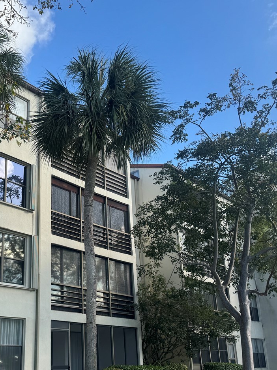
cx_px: 53
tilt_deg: +21.4
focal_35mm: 41
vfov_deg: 45.7
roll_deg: -0.7
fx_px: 438
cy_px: 205
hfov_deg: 34.0
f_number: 1.78
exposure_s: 1/1923
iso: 80
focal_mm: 6.76
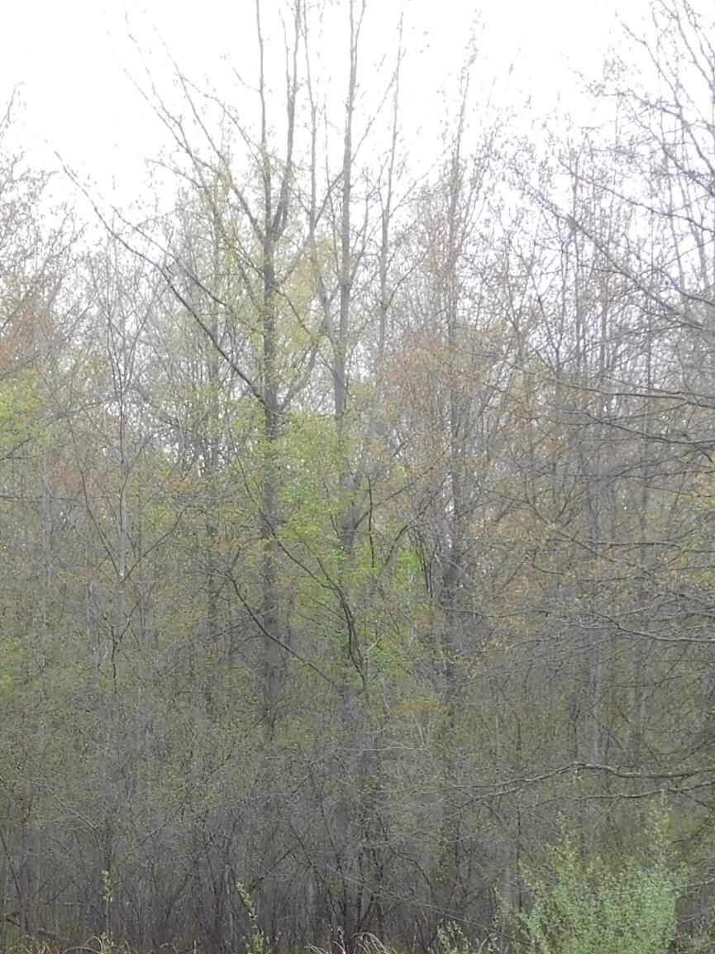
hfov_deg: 18.7
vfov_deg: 24.6
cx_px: 122
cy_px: 766
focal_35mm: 78
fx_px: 2149
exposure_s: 1/250
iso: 125
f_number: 3.2
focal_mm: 5.3
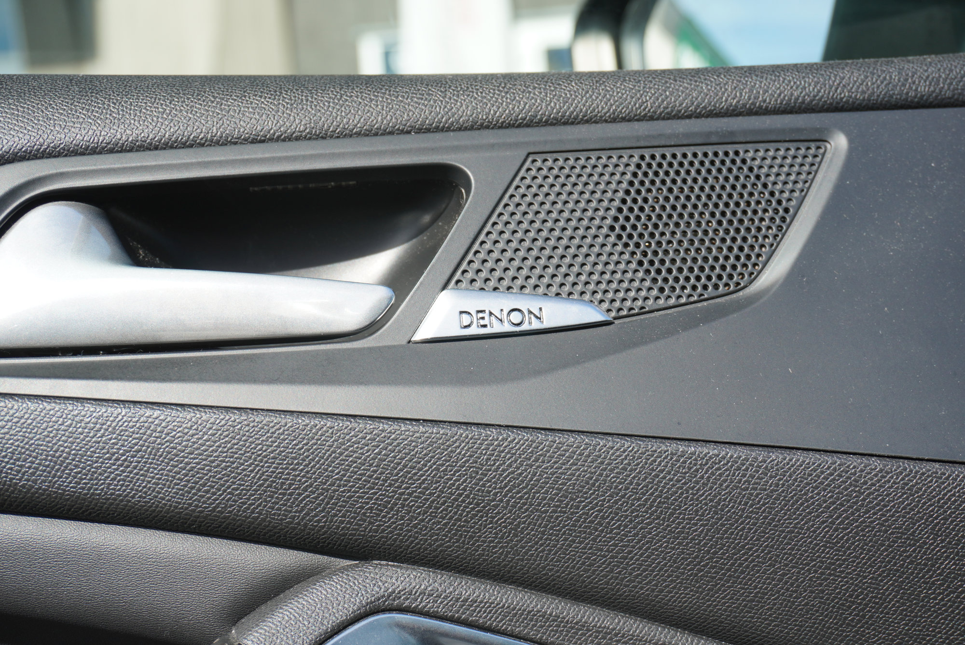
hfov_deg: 38.9
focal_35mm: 51
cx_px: 482
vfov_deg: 26.5
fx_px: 1368
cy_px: 322
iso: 100
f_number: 5.6
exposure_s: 1/100
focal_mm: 34
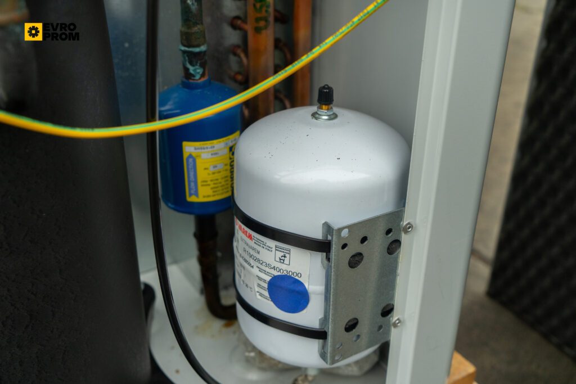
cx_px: 288
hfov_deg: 50.7
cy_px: 192
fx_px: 608
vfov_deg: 35.1
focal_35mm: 38
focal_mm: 38
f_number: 5.6
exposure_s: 1/60
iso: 400
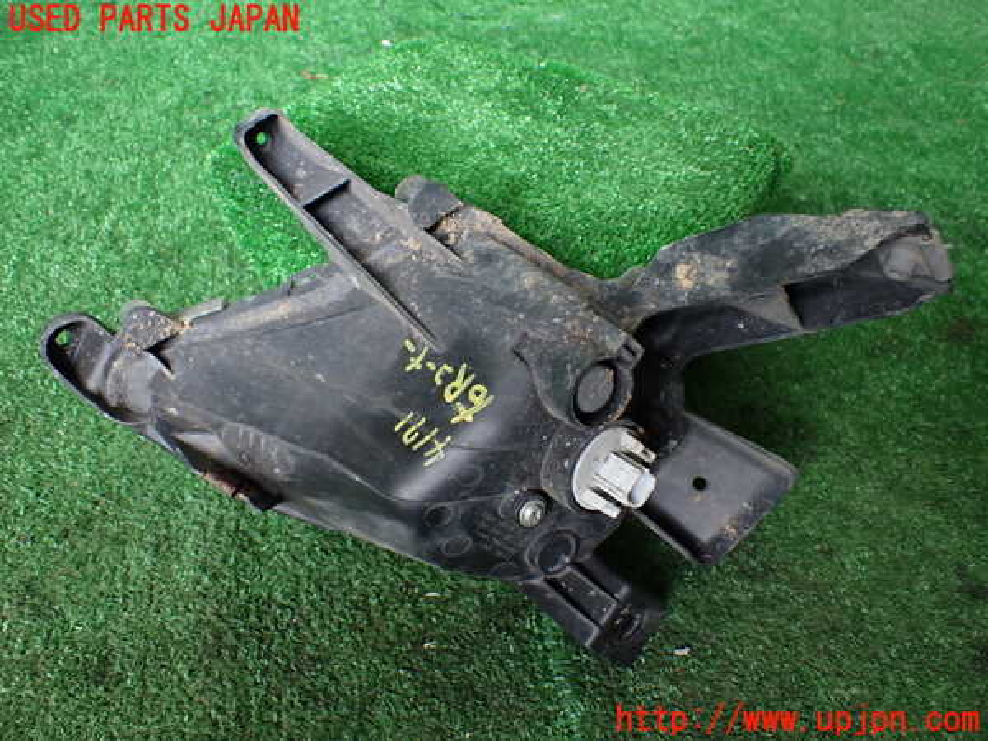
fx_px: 856
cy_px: 370
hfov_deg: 60.0
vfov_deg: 46.8
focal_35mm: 30
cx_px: 494
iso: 400
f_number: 2.3
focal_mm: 5.4
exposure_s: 1/125
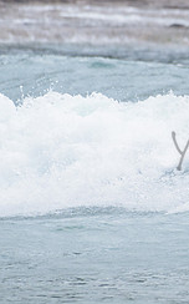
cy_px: 137
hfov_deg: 0.9
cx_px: 381
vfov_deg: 1.4
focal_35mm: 1488
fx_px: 12292
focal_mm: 500
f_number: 5.6
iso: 280
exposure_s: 1/2000
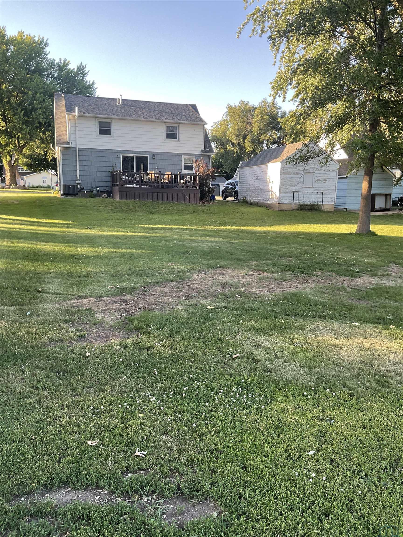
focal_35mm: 29
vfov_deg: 61.7
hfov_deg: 48.2
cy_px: 268
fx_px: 450
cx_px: 202
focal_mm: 3
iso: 25
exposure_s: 1/120
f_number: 1.8
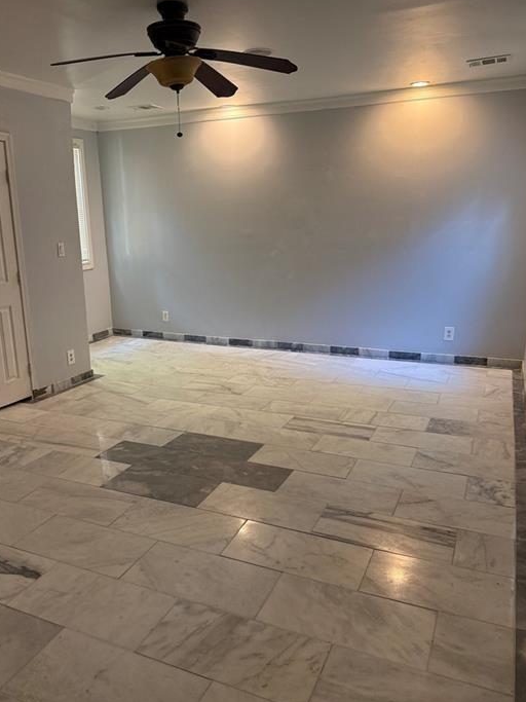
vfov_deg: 65.3
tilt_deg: -17.2
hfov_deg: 51.3
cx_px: 239
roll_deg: +1.4
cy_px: 369
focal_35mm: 27
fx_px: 547
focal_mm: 6.76
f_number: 1.78
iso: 250
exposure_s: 1/60
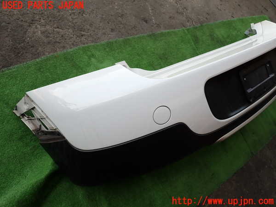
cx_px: 138
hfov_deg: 69.4
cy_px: 104
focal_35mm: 25
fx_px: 199
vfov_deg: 54.9
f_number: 2.8
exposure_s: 1/400
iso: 100
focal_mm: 4.5
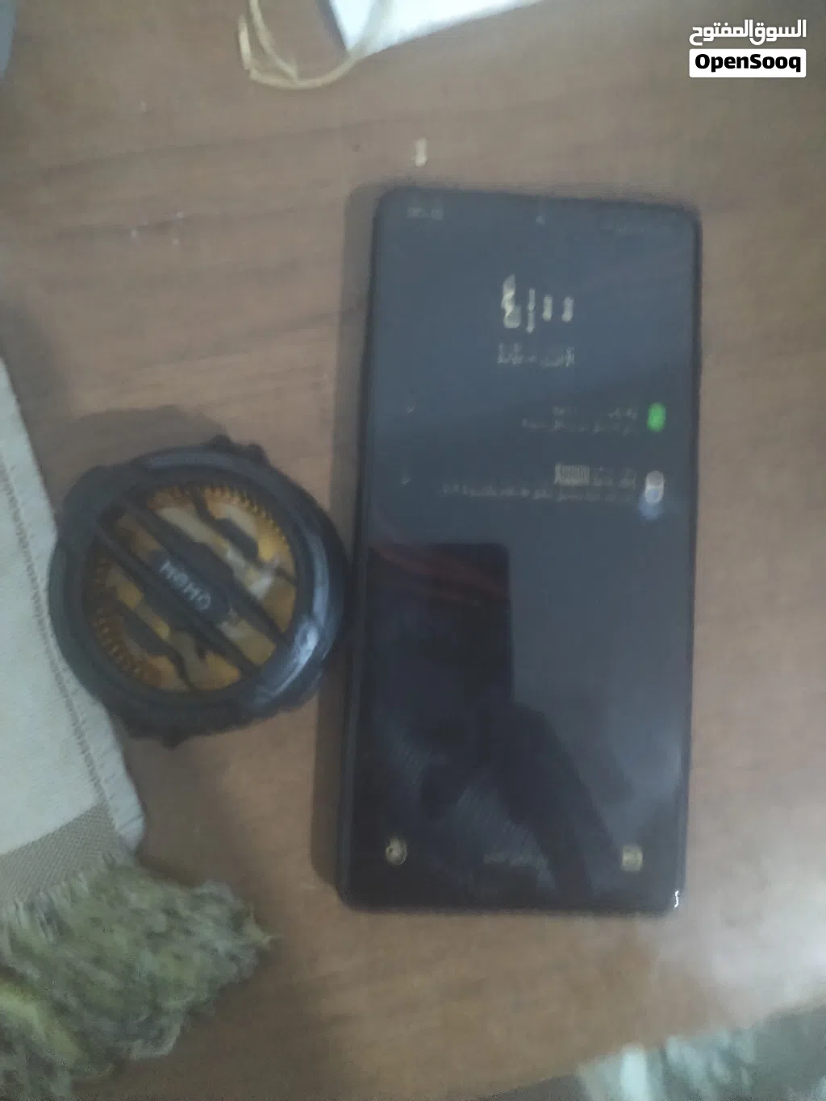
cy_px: 550
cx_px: 413
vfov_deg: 61.7
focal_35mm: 29
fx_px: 923
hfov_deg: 48.2
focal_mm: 4.75
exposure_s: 1/10
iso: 6262
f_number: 1.8
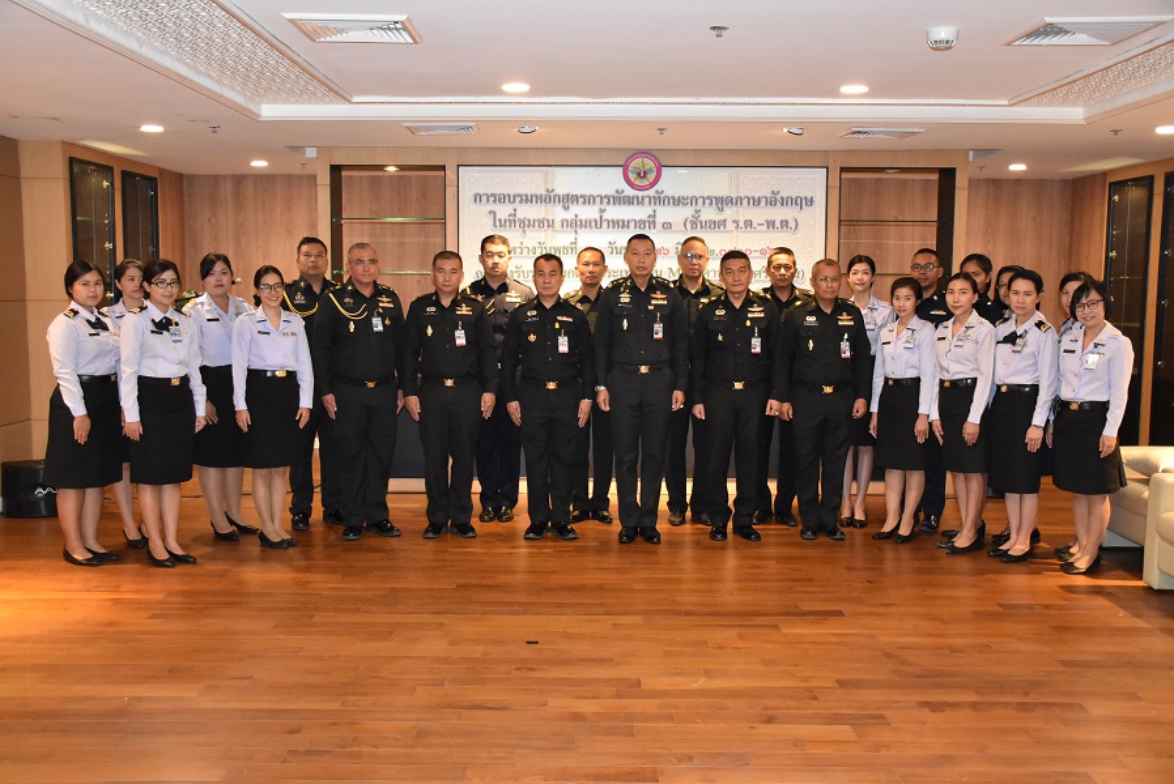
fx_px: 1126
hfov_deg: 55.1
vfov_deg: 38.4
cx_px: 587
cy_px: 392
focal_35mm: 34
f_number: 3.8
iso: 3600
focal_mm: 23
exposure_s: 1/60
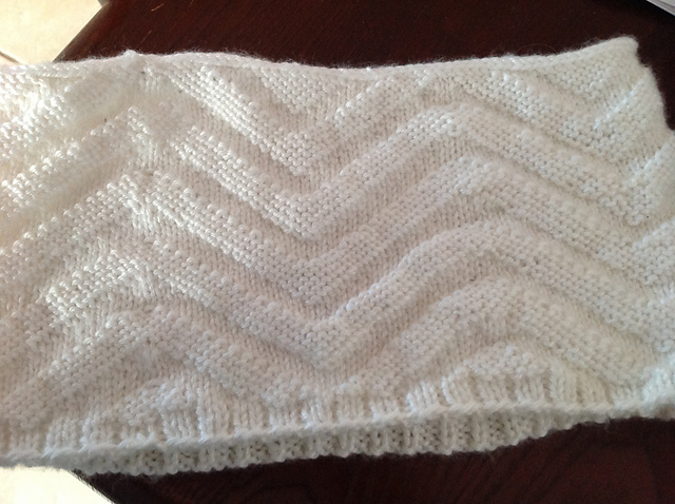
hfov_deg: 52.7
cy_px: 252
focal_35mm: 35
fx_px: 681
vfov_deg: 40.6
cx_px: 338
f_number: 2.4
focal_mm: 4.28
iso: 160
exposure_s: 1/15
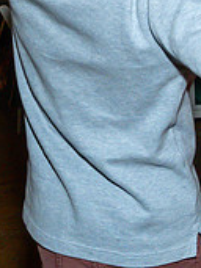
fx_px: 922
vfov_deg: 16.3
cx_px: 238
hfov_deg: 12.2
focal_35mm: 119
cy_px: 23
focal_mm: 17
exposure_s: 1/250
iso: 640
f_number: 8
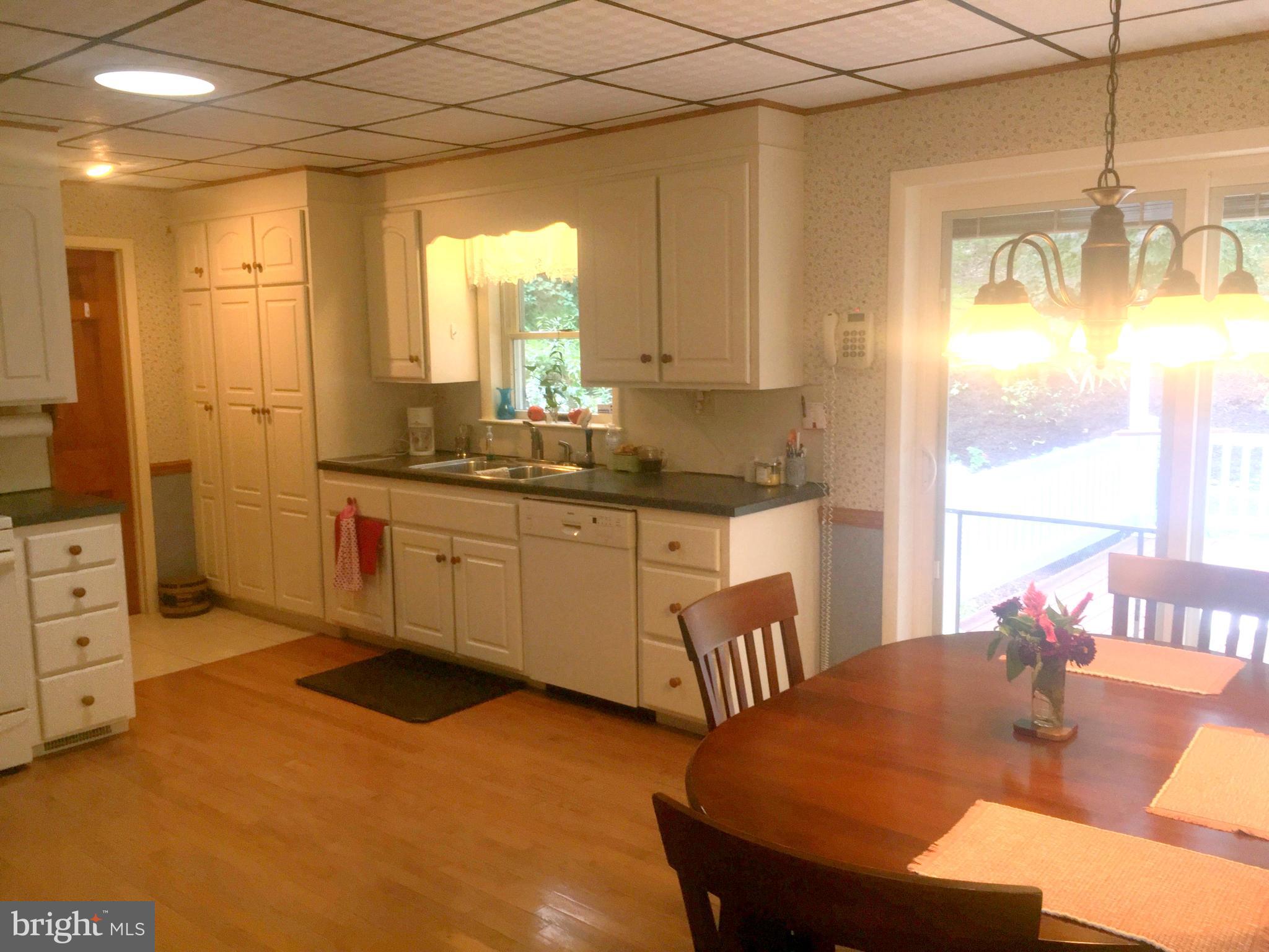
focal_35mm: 29
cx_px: 634
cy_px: 476
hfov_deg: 61.7
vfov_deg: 48.2
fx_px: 1063
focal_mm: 4.15
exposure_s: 1/63
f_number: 2.2
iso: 32
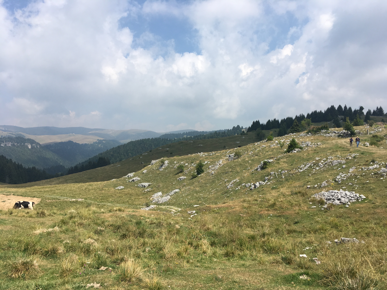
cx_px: 194
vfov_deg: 48.2
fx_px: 324
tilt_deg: +0.2
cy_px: 145
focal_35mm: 29
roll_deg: -0.8
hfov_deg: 61.7
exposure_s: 1/2024
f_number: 2.2
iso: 25
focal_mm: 4.15
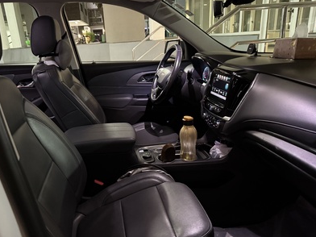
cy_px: 133
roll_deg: +4.3
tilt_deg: -19.1
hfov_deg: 63.2
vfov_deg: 49.6
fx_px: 256
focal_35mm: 28
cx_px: 136
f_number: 1.78
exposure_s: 1/24
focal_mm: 6.76
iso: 1250
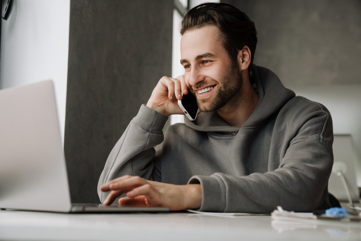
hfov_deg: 35.0
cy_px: 120
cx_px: 180
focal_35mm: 57
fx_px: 572
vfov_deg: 23.8
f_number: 3.2
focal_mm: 57
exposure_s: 1/160
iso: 320
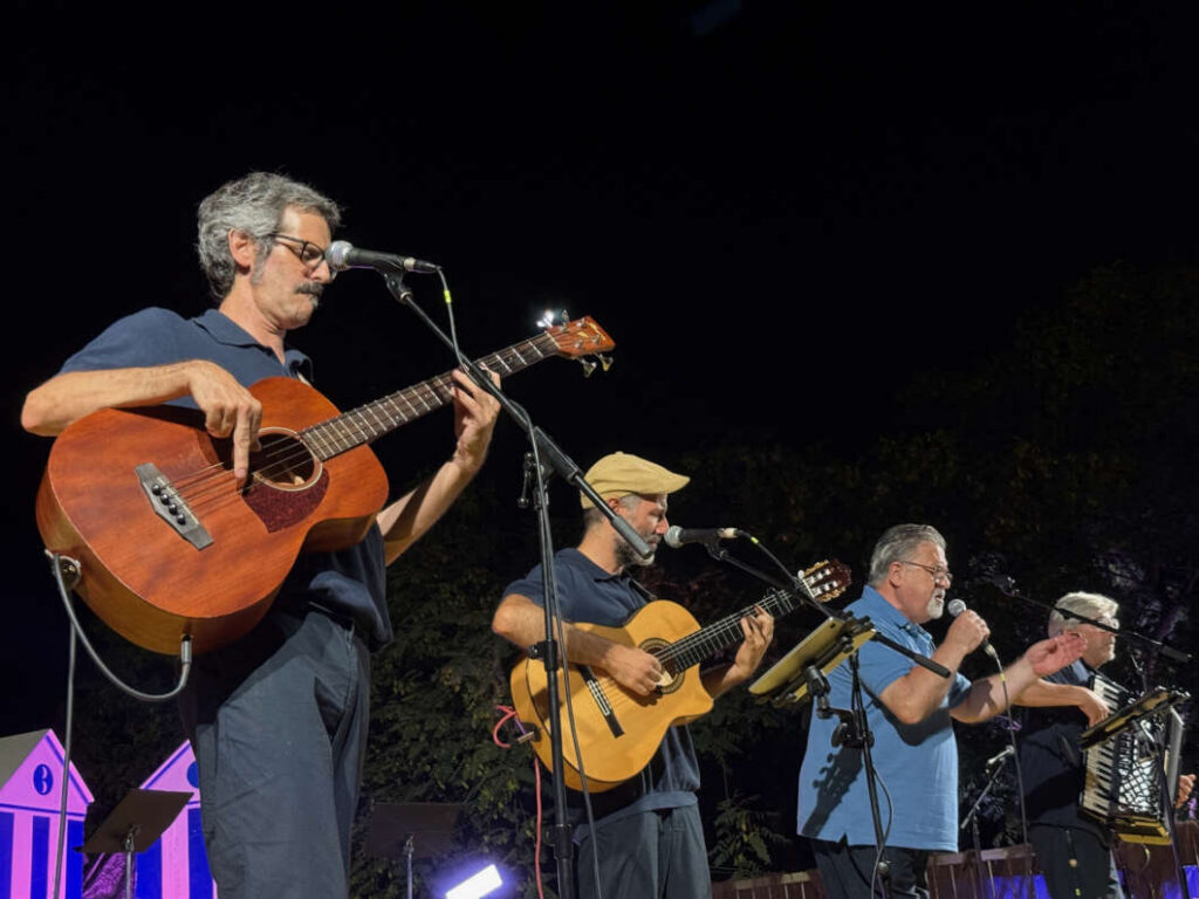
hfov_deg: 39.7
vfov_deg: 30.3
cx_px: 600
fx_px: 1663
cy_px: 450
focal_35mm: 48
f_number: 1.78
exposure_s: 1/60
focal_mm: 6.76
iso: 160
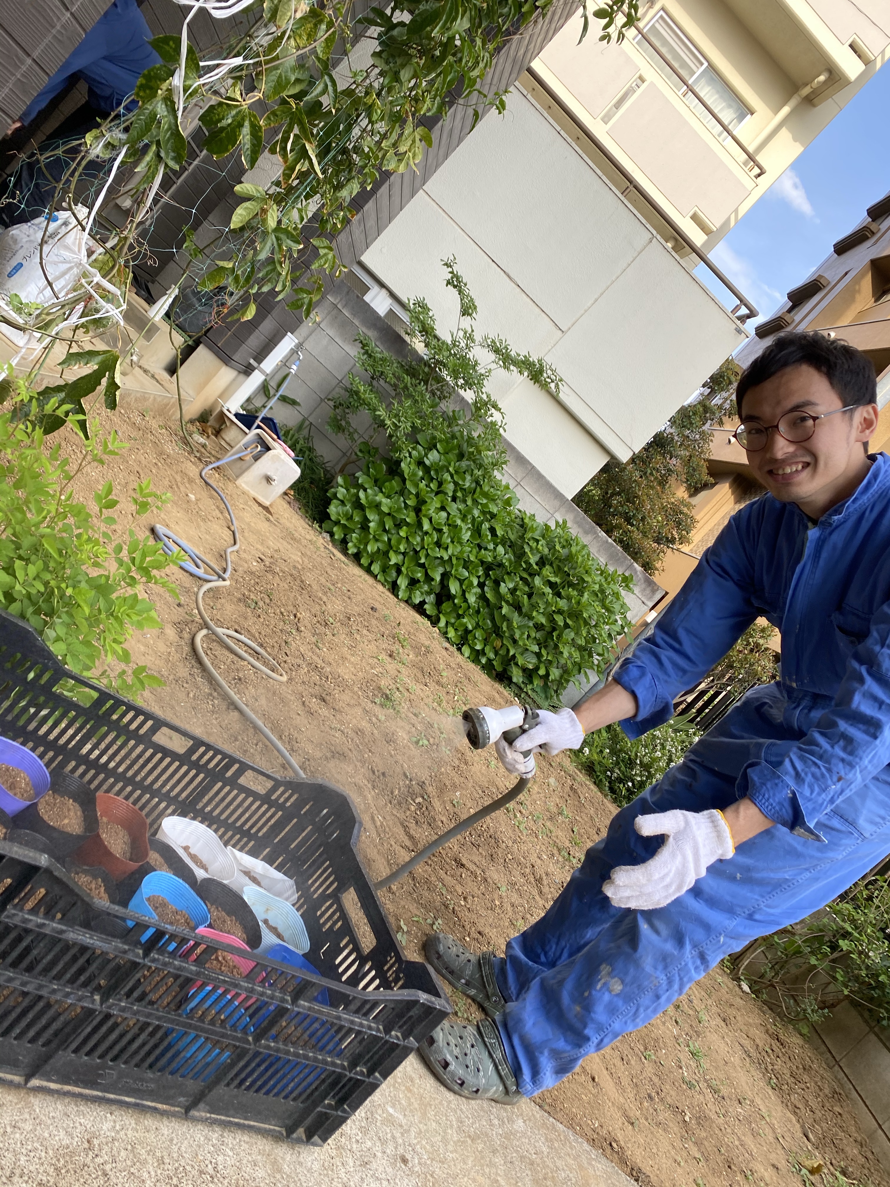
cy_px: 594
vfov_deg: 67.3
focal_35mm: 26
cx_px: 445
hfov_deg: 53.1
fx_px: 891
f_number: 1.8
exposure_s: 1/303
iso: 32
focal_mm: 4.25
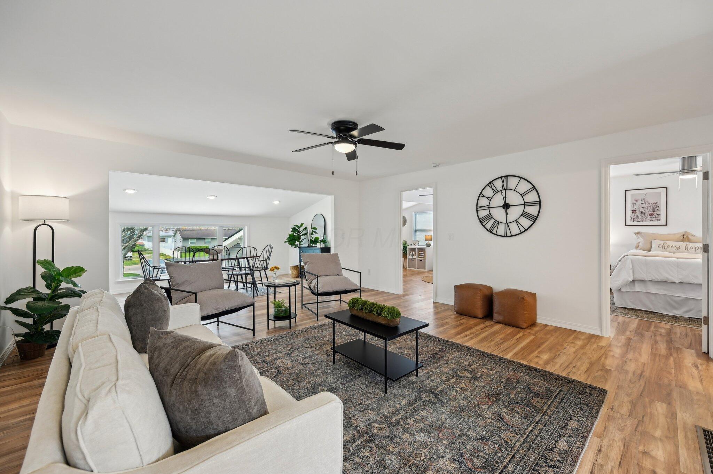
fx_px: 277
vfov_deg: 81.1
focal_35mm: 14
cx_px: 356
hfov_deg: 104.3
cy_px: 237
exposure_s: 1/20
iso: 400
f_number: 5.6
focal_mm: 14
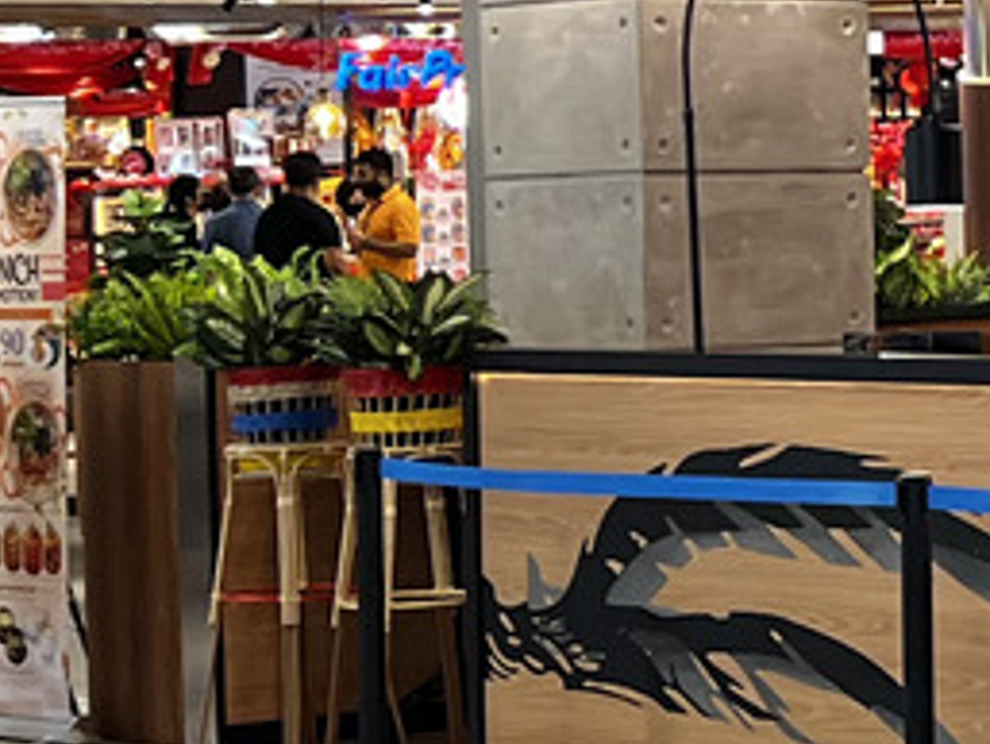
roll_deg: +1.2
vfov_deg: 9.2
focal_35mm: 162
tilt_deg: -0.8
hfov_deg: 11.7
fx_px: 4635
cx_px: 1429
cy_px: 231
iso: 125
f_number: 1.5
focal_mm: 5.7
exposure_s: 1/100
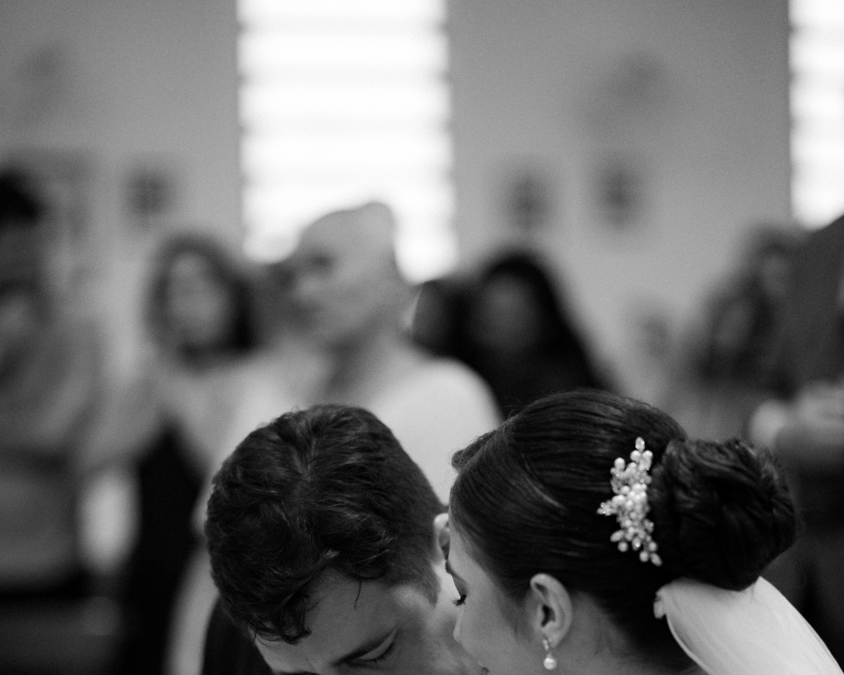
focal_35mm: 120
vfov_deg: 12.7
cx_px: 422
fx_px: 2998
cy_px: 627
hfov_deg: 16.0
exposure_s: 1/320
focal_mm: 85
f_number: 2
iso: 2500
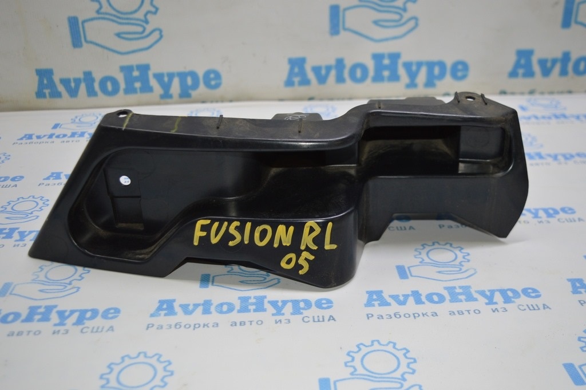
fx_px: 659
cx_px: 293
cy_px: 195
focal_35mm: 40
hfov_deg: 48.0
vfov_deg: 33.0
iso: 400
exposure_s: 1/80
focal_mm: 27
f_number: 4
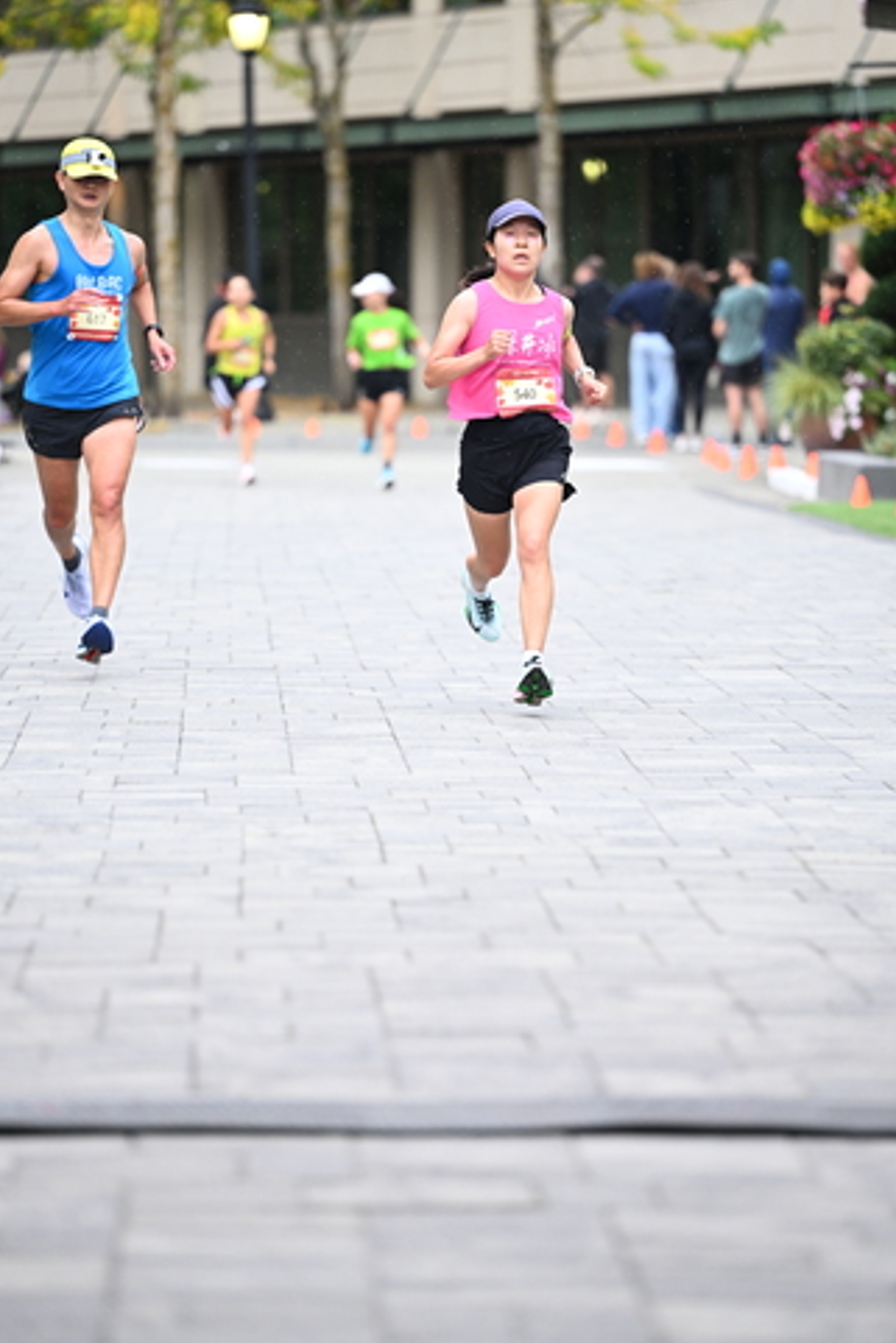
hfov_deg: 7.5
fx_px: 6827
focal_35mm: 183
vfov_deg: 11.2
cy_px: 600
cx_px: 420
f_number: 2.8
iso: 1250
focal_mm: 160
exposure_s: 1/1250
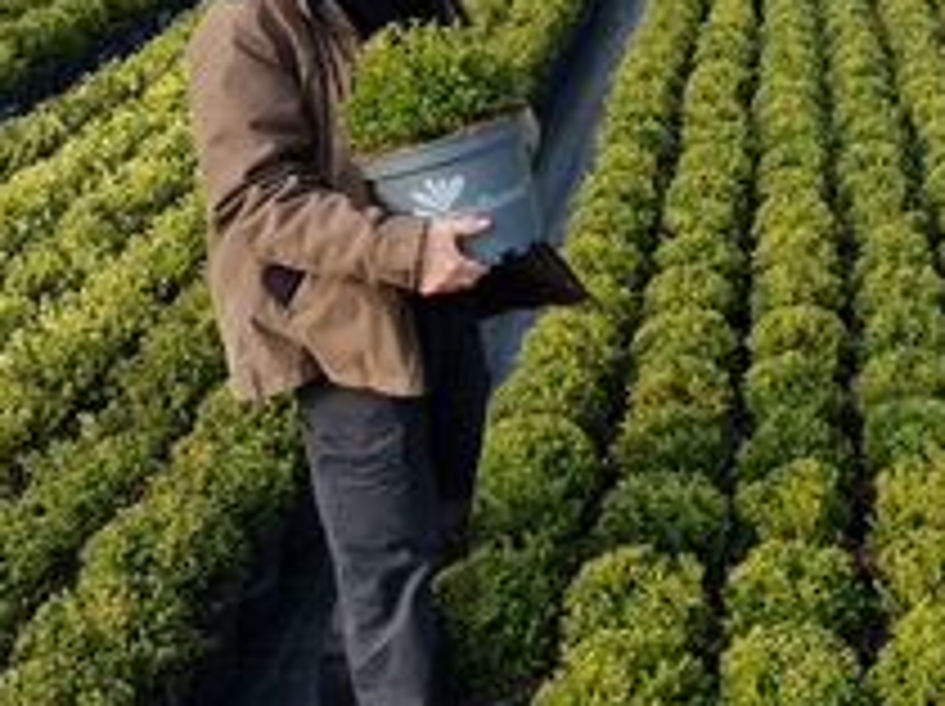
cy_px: -9
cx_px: 974
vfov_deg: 23.0
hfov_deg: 29.4
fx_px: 1663
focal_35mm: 61
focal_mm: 6.7
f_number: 1.8
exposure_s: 1/457
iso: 50
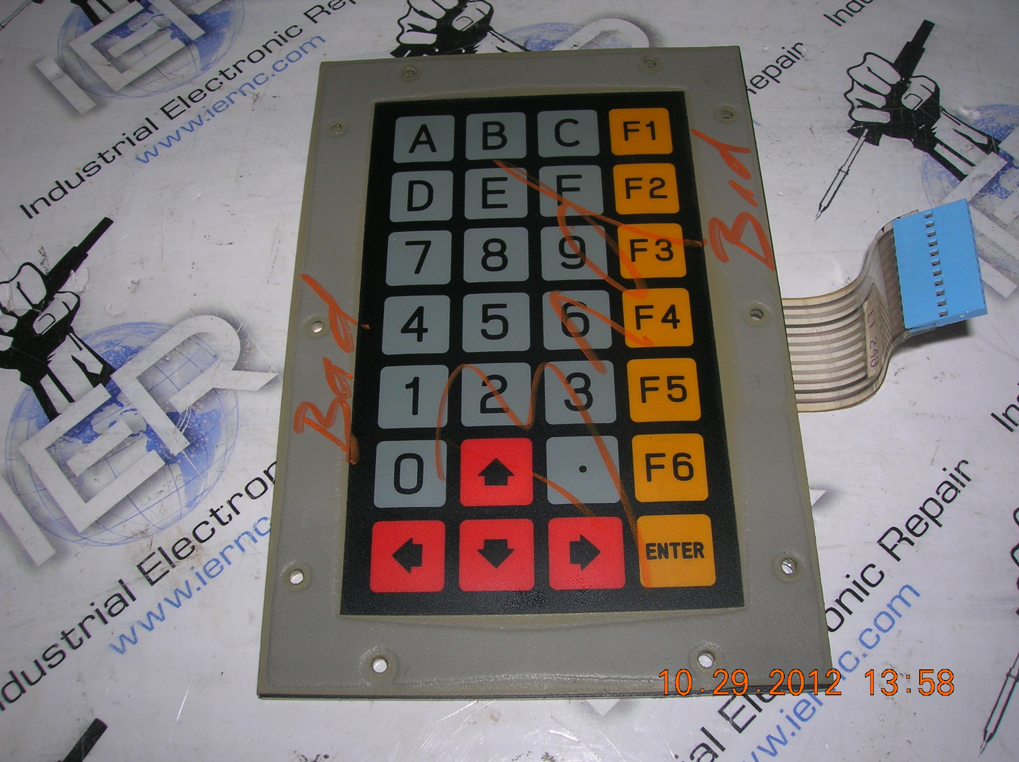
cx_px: 510
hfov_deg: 54.0
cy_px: 381
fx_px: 1000
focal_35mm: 34
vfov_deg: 41.7
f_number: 4.9
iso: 50
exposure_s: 1/60.1
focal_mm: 5.7
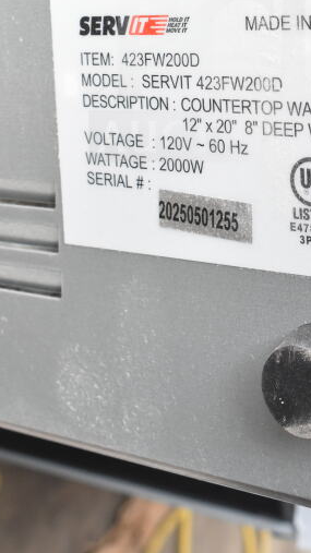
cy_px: 75
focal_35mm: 85
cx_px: 211
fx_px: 1247
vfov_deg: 24.4
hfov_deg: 14.2
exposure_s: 1/250
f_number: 8
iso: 1600
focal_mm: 30
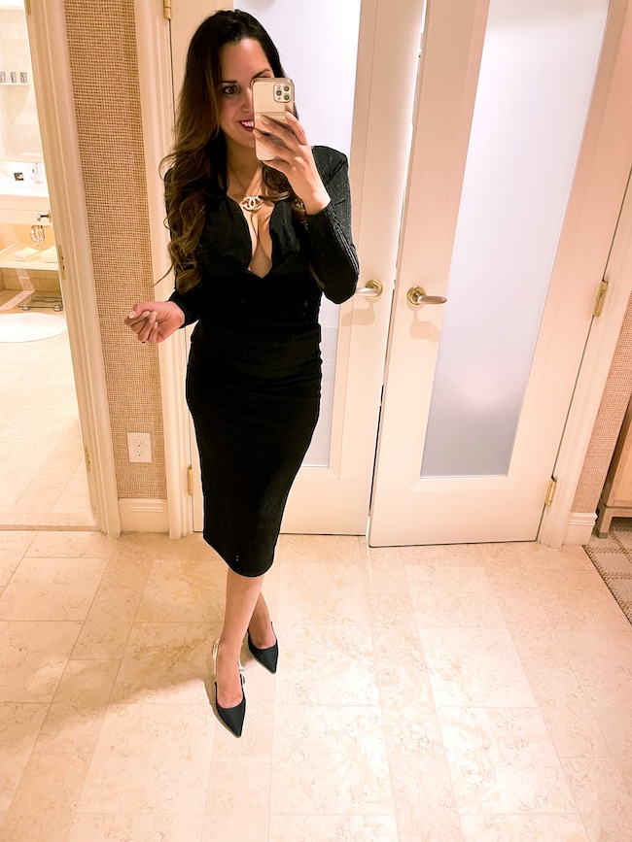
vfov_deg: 67.3
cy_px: 421
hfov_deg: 53.1
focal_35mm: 26
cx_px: 316
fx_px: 633
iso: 250
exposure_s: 1/60
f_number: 1.6
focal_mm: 4.2
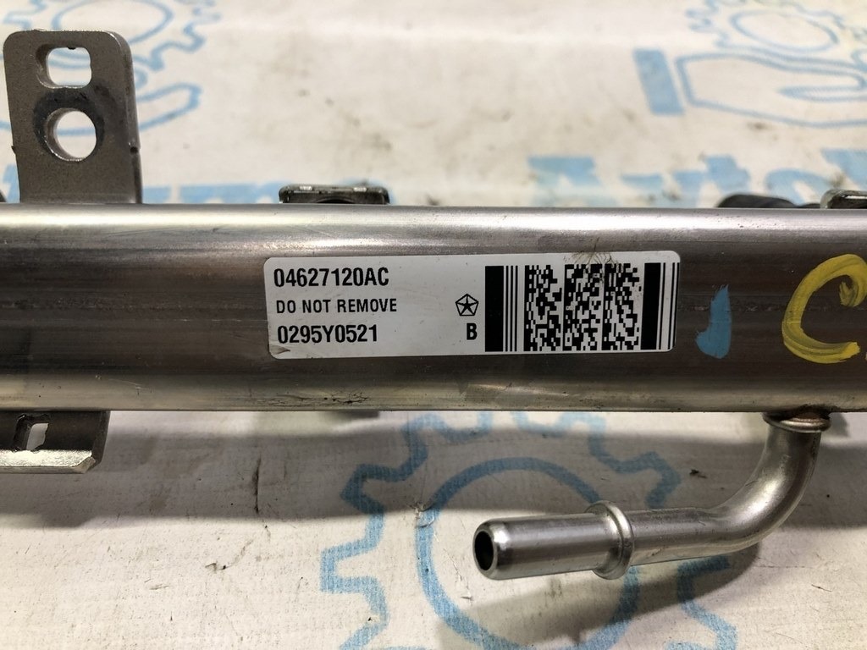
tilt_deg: -42.5
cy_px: 325
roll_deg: -2.0
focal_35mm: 28
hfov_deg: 63.4
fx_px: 701
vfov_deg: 49.7
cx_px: 434
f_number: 1.8
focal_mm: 4
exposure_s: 1/33
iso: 32
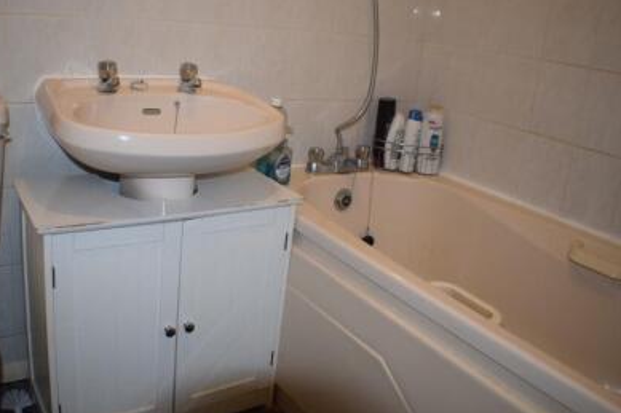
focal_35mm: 44
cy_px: 170
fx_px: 759
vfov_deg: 30.4
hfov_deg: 44.4
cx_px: 262
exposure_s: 1/60
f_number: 4
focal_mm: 24
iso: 800
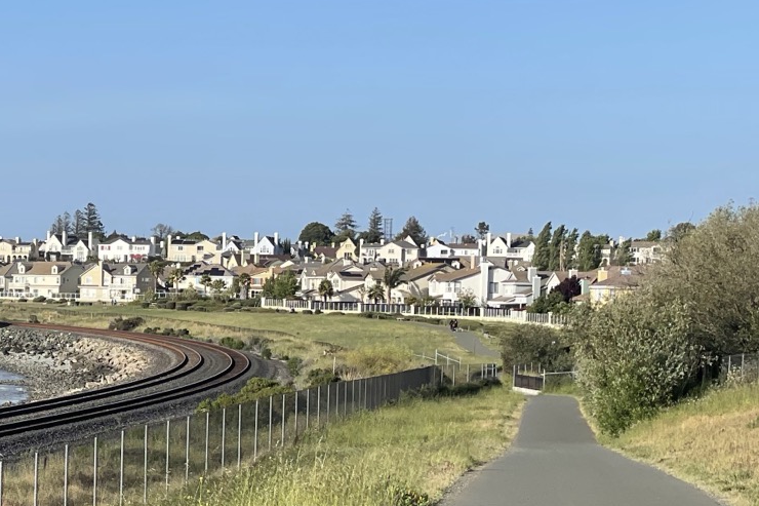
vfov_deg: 11.7
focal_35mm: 117
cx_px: -4
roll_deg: -1.0
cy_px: 418
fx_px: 2466
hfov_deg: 17.1
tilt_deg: -1.9
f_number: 2
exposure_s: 1/1497
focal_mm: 6
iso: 25
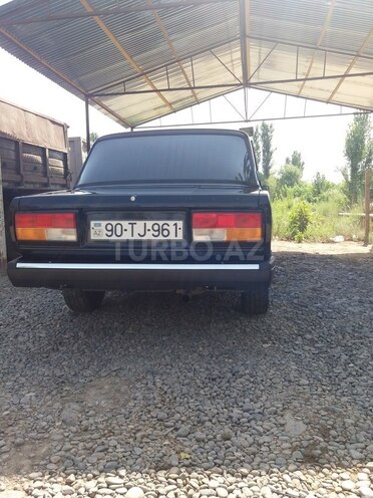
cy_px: 249
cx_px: 186
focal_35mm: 28
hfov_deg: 49.7
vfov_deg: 63.4
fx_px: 402
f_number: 1.9
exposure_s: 1/501
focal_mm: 3.7
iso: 64
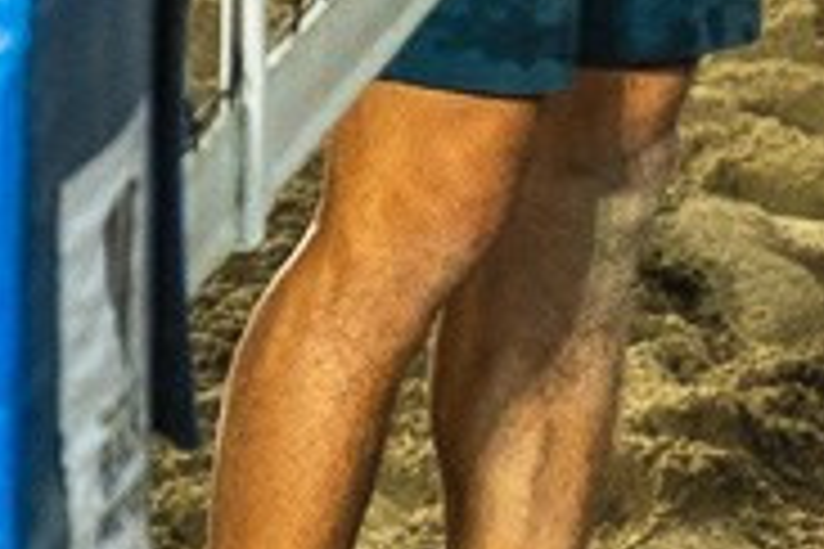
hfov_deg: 2.1
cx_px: 464
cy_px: -151
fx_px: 22086
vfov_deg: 1.4
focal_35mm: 965
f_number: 3.5
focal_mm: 92
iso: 1000
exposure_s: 1/1000
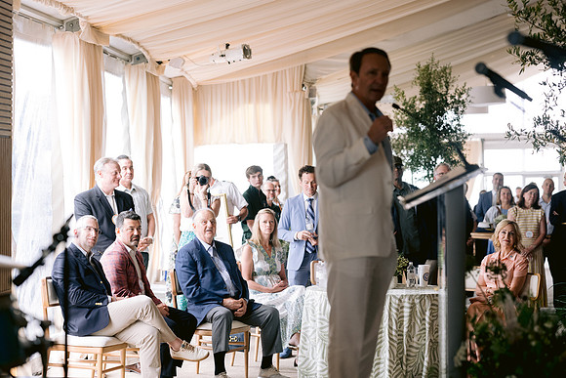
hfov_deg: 23.9
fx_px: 1337
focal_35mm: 85
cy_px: 189
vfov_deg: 16.1
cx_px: 283
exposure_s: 1/200
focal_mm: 85
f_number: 2.8
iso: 800
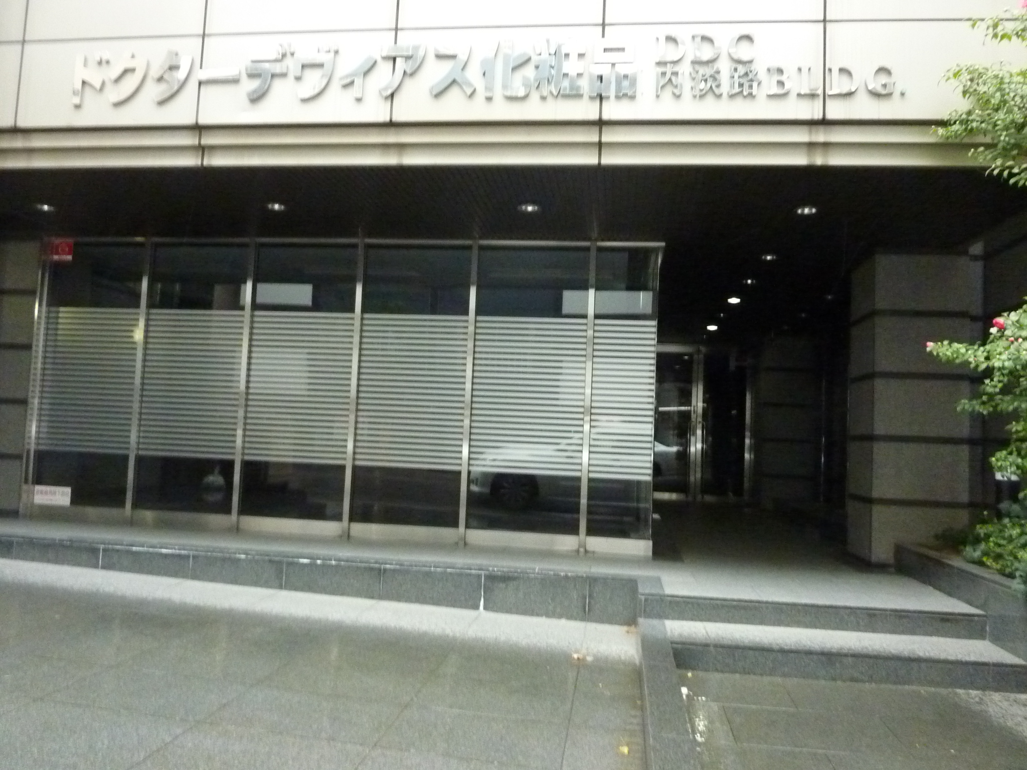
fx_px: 742
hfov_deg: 69.4
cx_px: 514
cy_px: 385
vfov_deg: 54.9
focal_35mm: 25
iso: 800
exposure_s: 1/40
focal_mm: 4.1
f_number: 3.3
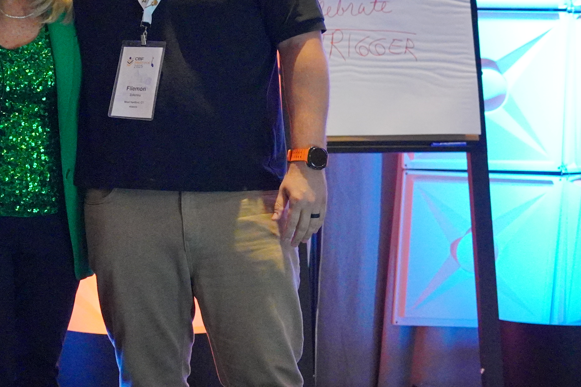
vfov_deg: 15.2
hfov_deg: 22.0
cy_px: 125
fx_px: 1452
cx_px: 47
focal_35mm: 90
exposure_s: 1/160
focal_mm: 28
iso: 5000
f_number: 3.2
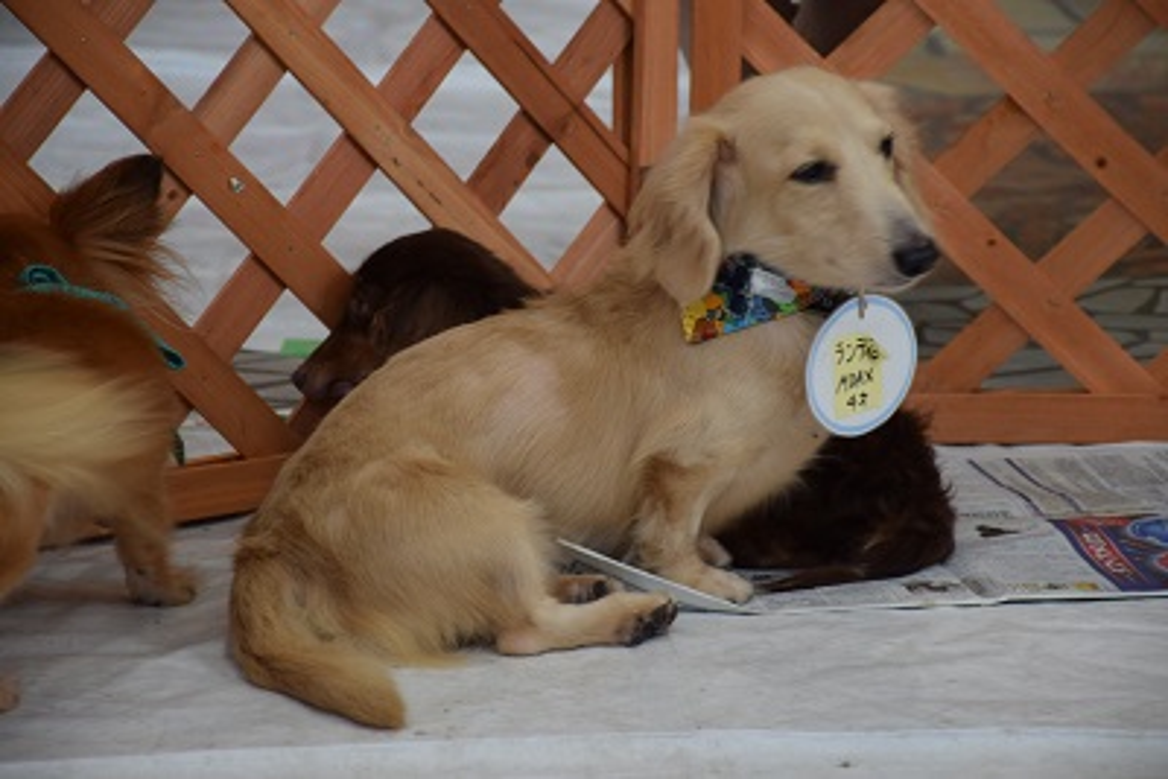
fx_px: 5647
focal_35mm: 174
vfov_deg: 7.9
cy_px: 390
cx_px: 584
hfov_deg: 11.8
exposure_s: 1/60
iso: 800
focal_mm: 116
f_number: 6.3
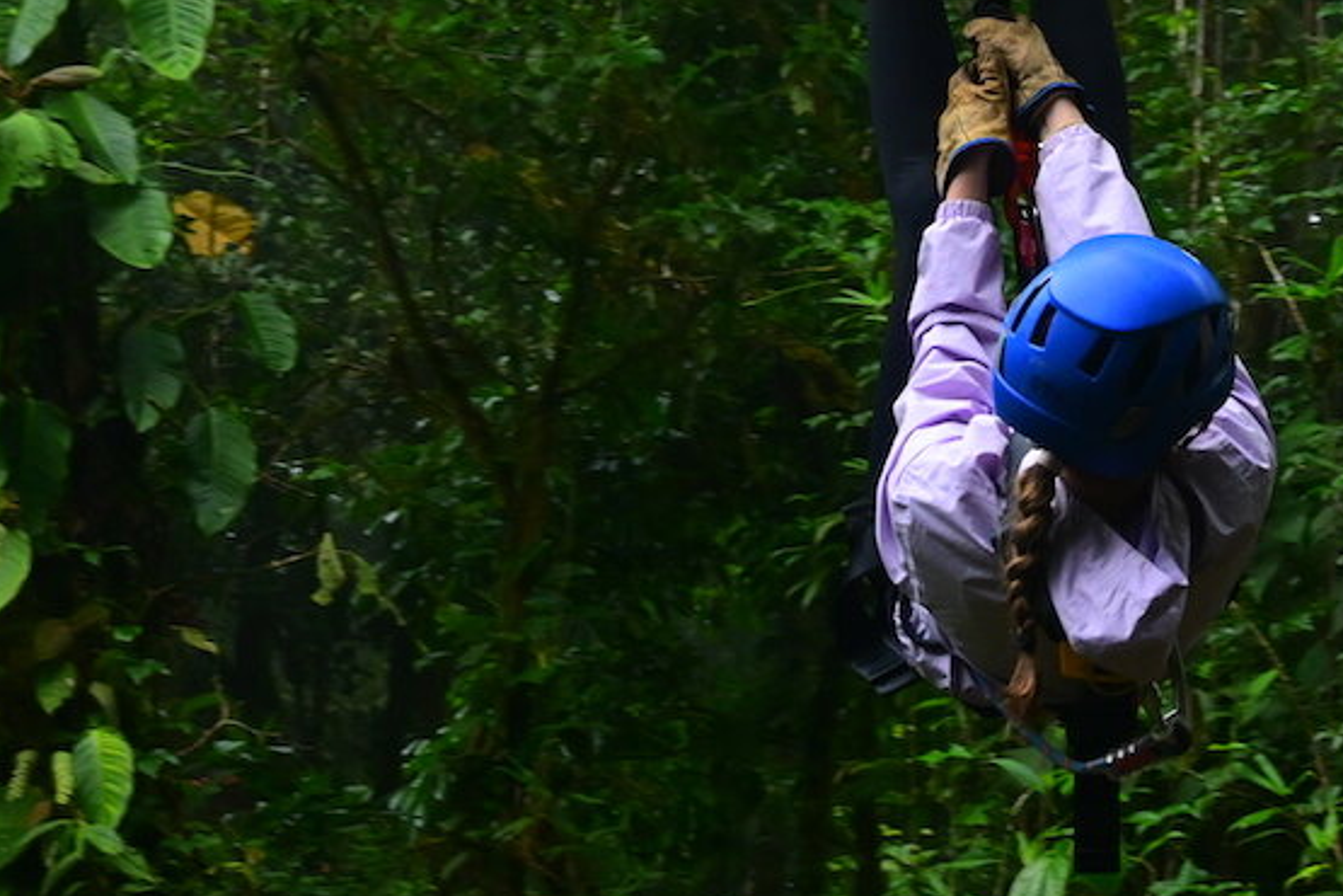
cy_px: 194
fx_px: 4479
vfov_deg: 11.4
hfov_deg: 17.0
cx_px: 813
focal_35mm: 120
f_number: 6.3
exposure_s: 1/500
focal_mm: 37
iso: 1600
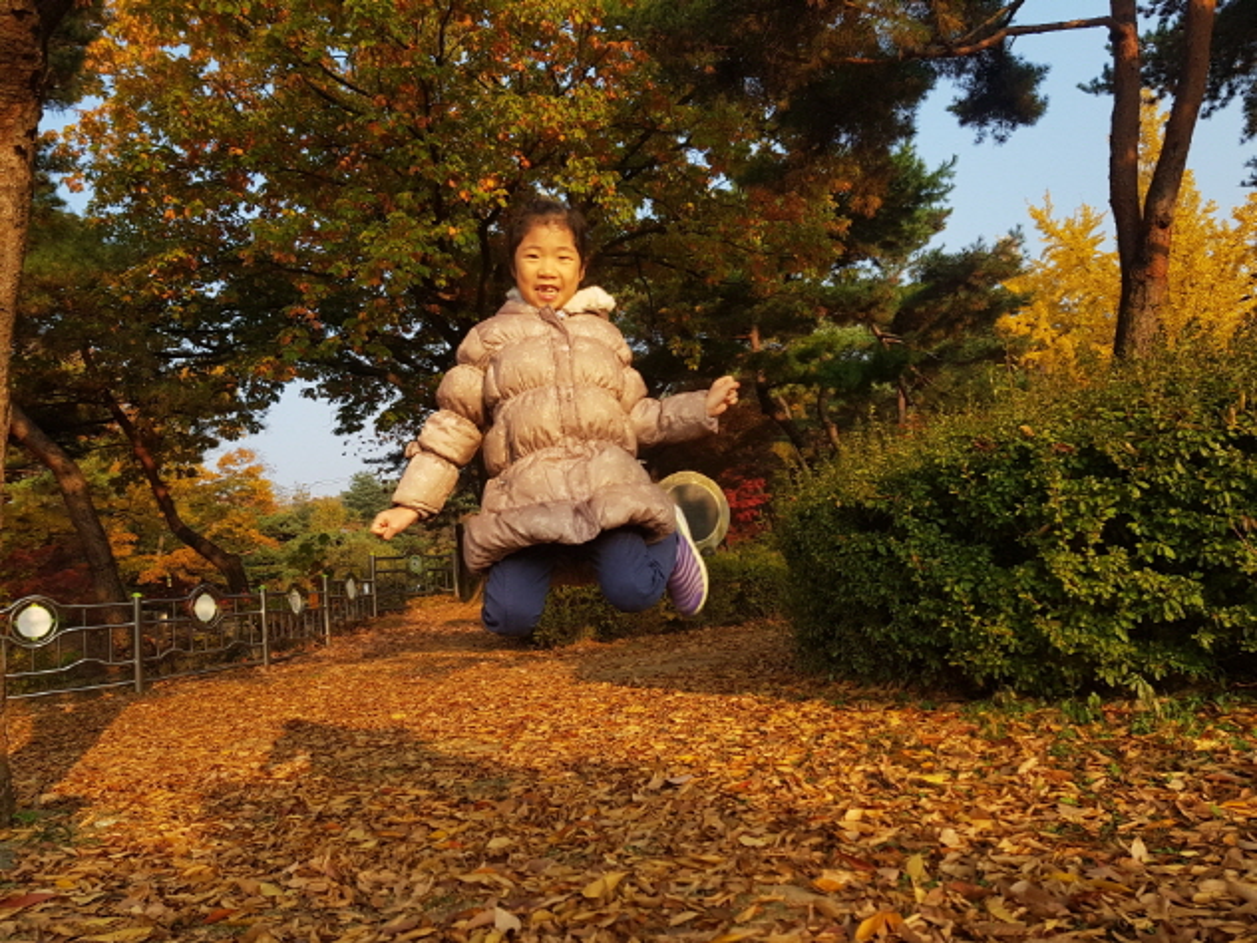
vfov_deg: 53.1
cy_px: 472
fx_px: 944
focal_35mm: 26
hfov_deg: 67.3
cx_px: 628
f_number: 1.7
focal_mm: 4.2
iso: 40
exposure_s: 1/784
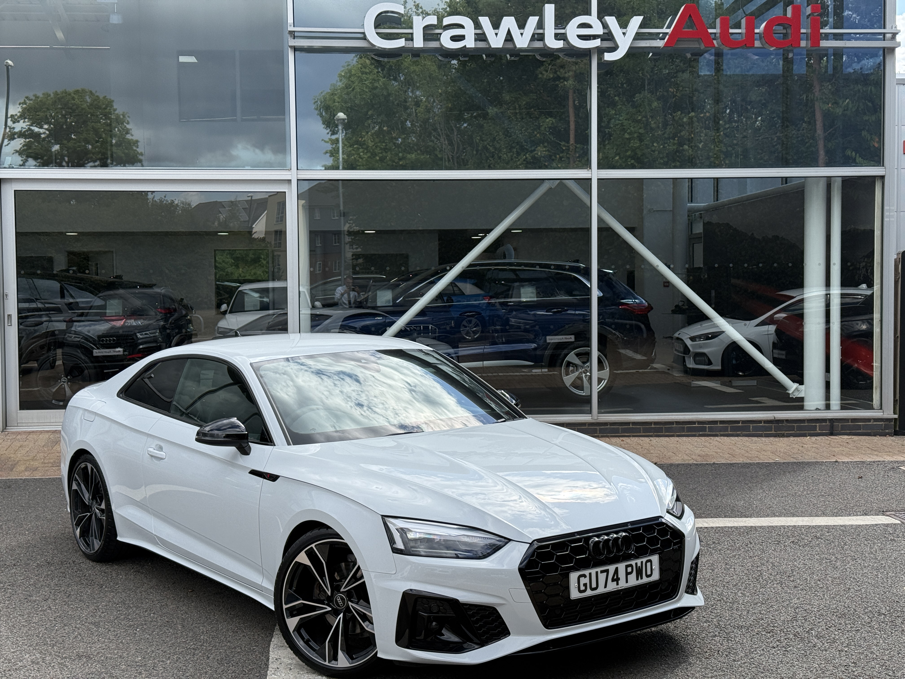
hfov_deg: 39.7
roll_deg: +0.3
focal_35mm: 48
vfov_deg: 30.3
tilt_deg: -2.1
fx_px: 1255
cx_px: 452
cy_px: 340
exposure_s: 1/3378
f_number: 1.78
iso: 80
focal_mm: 6.76
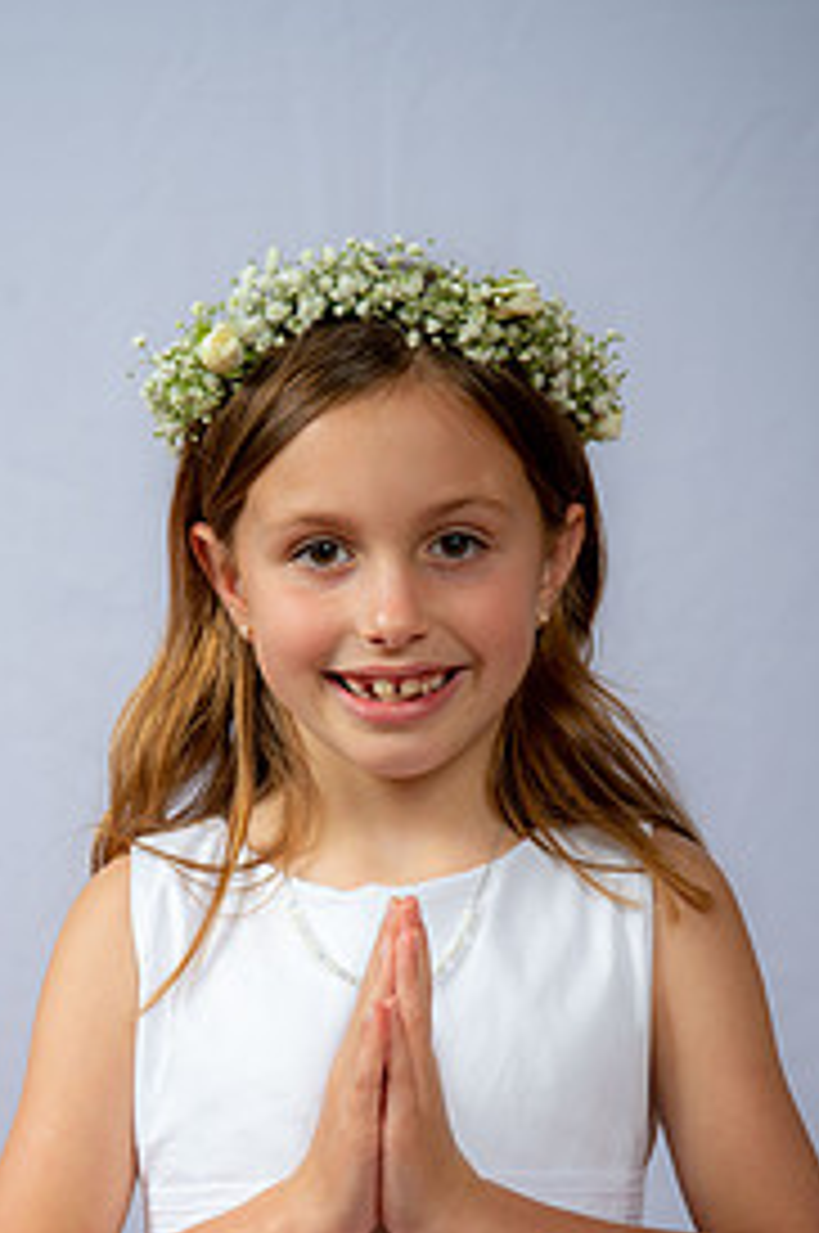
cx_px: 452
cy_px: 918
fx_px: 3934
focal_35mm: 115
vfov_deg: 17.7
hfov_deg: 11.9
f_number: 6.3
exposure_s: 1/200
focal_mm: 70
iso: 250
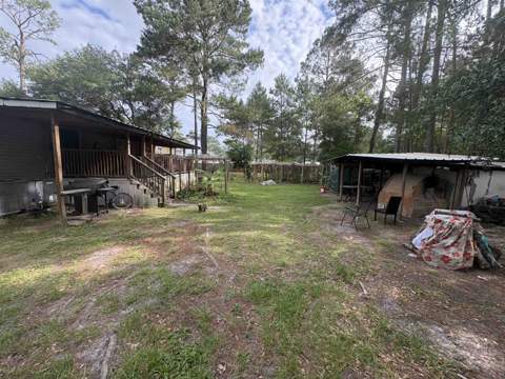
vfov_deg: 85.7
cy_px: 190
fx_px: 204
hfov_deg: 102.1
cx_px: 252
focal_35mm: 14
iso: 64
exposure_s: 1/459
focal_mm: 2.22
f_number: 2.2
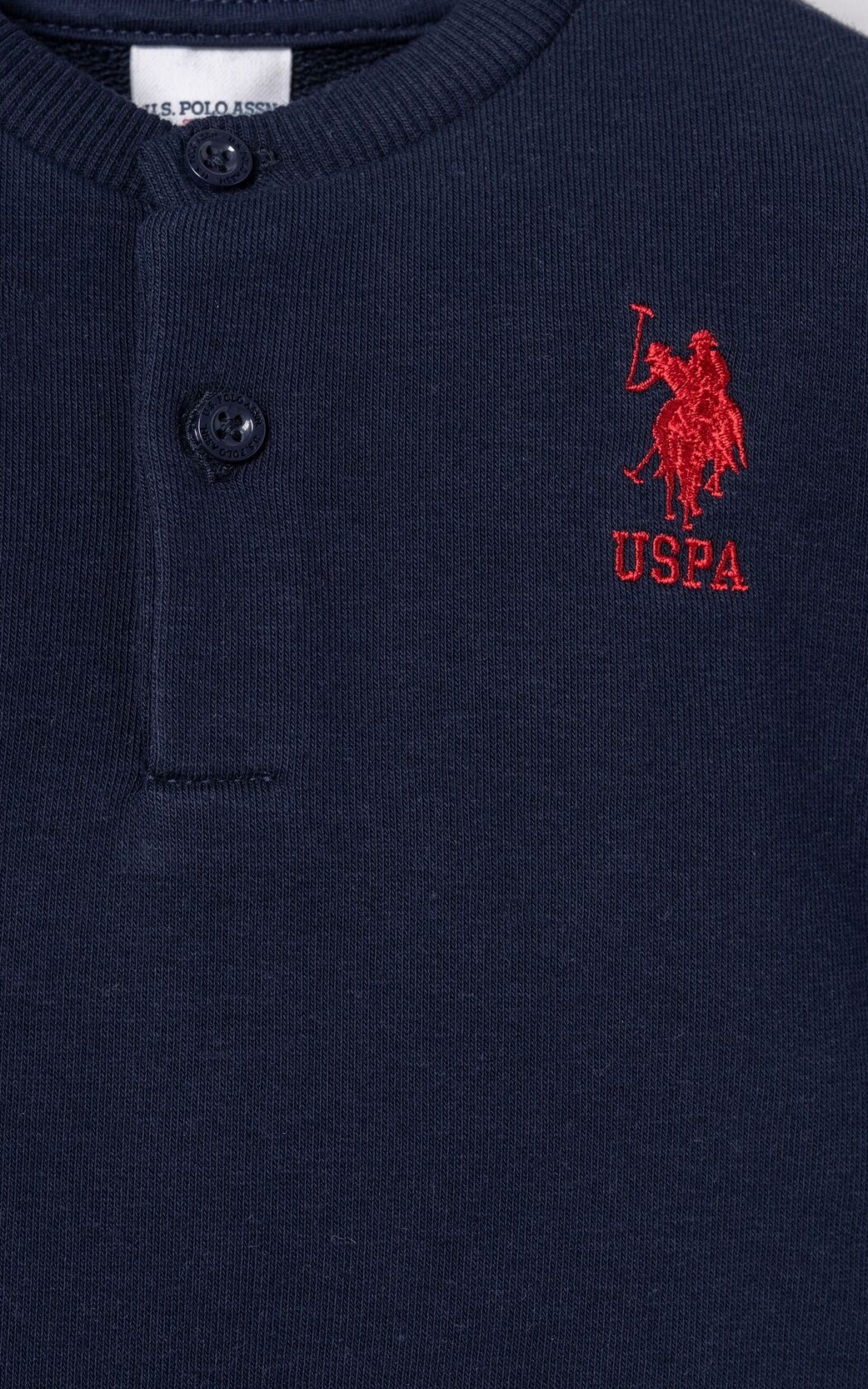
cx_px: 471
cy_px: 680
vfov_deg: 36.9
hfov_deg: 23.5
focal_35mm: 55
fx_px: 2082
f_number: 9
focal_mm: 50
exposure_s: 1/125
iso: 250
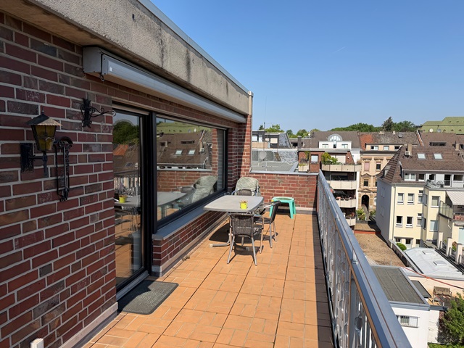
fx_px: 322
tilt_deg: -5.2
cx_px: 232
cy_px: 174
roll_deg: -0.4
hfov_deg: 71.6
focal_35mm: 24
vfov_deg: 56.8
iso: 80
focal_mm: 6.76
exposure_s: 1/4405
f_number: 1.78
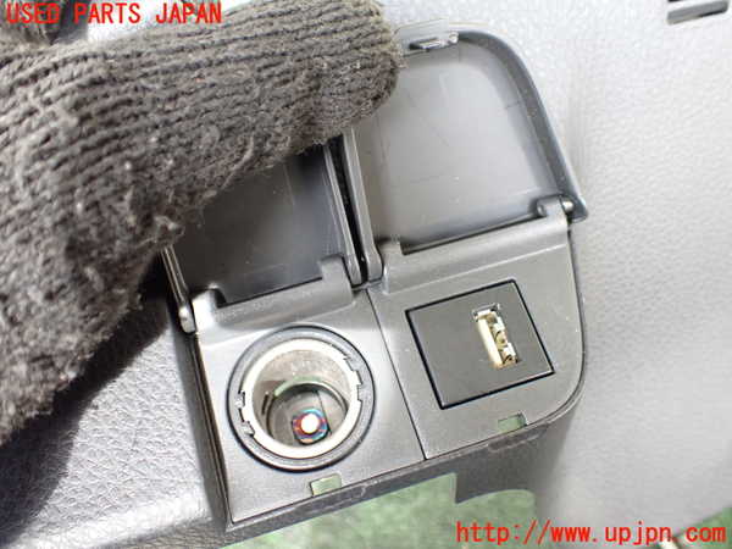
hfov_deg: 60.0
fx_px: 634
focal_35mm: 30
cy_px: 274
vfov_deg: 46.8
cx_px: 366
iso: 800
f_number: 2.3
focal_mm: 5.4
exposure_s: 1/80
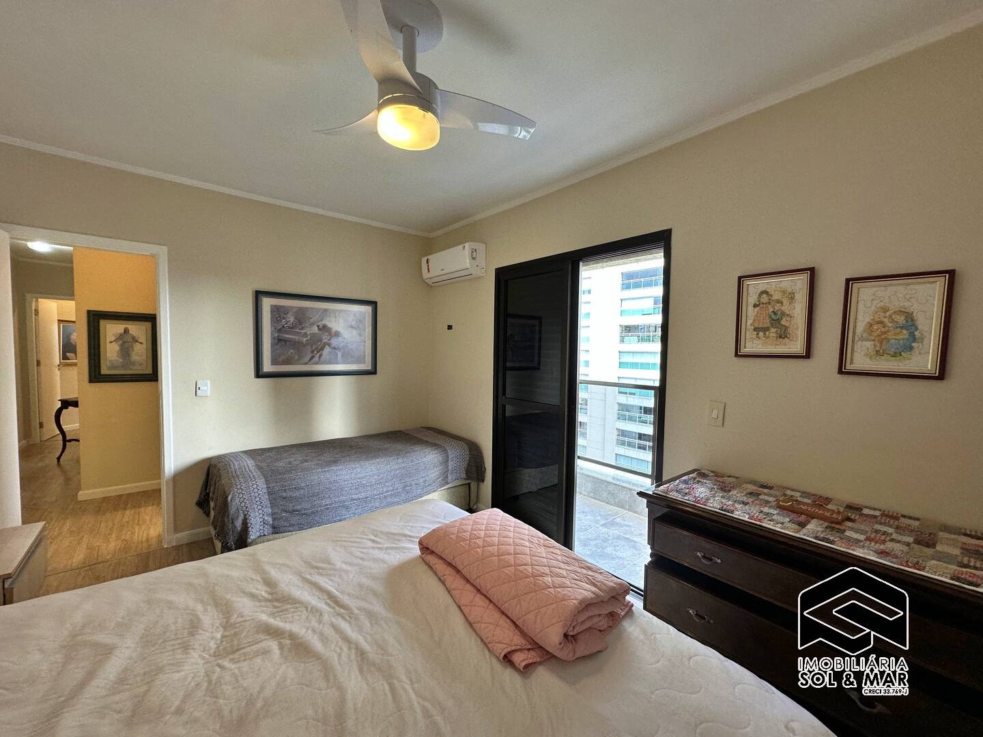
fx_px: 398
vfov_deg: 85.7
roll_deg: -1.3
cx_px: 492
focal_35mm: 14
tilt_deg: -2.7
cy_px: 368
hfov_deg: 102.1
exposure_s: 1/120
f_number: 2.2
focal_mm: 2.22
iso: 125
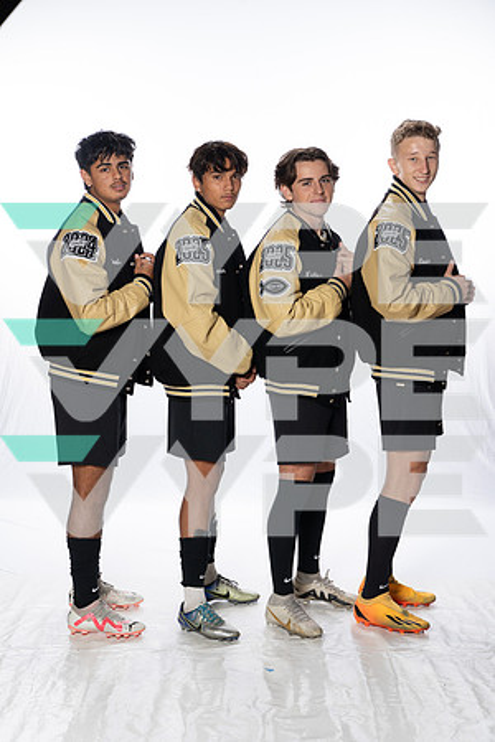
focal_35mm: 69
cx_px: 248
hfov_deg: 19.7
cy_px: 371
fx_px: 1423
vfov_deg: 29.2
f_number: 8
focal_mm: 69
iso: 800
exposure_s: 1/250
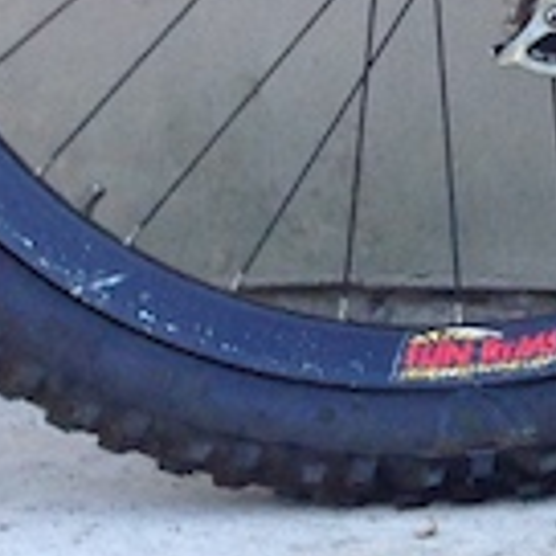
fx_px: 3980
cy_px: -519
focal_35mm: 219
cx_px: 1619
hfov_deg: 7.2
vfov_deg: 7.7
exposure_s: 1/132
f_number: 2.4
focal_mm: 4.12
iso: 50
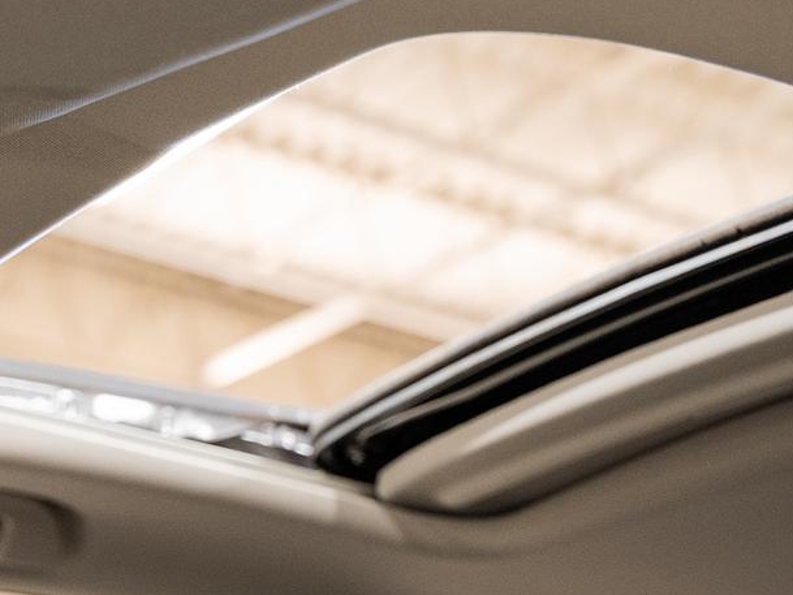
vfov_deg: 12.5
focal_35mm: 118
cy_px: 397
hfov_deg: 16.6
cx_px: 611
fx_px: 2704
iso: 1000
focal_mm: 42
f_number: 3.5
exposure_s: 1/40
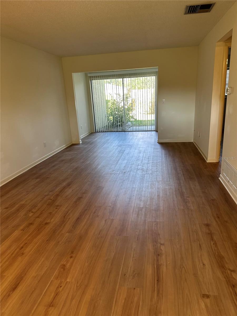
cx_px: 118
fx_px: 219
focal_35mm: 24
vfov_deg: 71.6
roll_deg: +3.1
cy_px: 158
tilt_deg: -14.4
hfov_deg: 56.8
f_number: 1.78
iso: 125
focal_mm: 6.86
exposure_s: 1/120
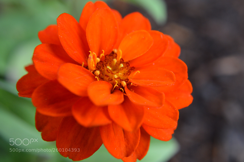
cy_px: 81
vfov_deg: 28.0
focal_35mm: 48
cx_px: 122
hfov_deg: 41.1
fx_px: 325
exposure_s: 1/125
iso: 400
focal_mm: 32
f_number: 5.6
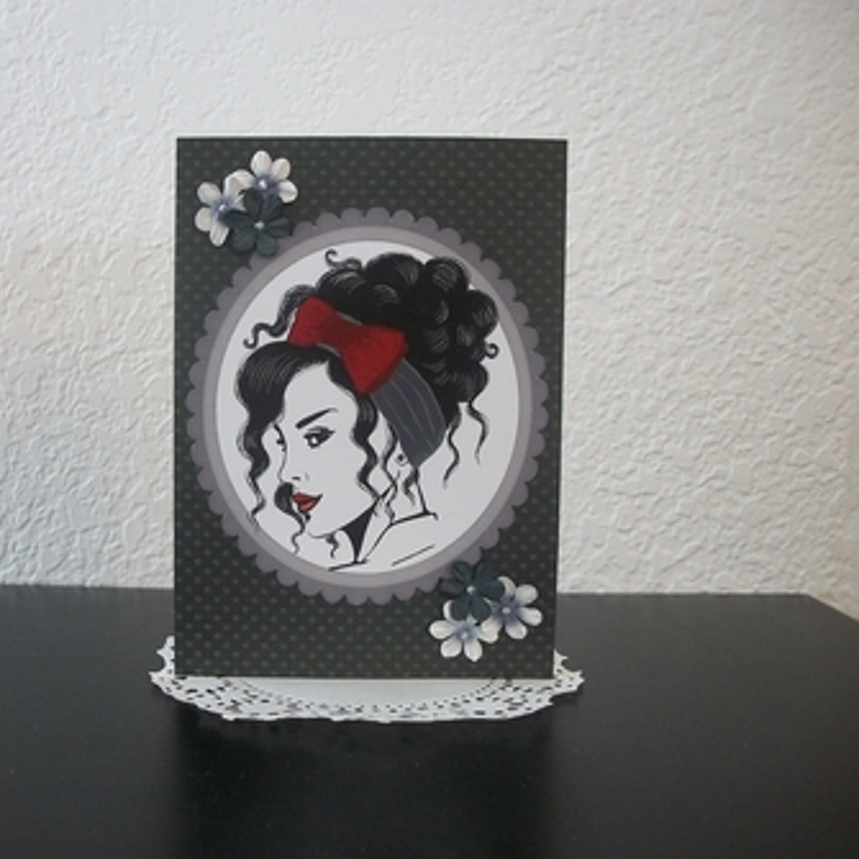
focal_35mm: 38
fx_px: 1067
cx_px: 331
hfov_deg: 43.6
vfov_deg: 43.9
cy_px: 430
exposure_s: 1/8
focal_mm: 5.7
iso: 205
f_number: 2.9
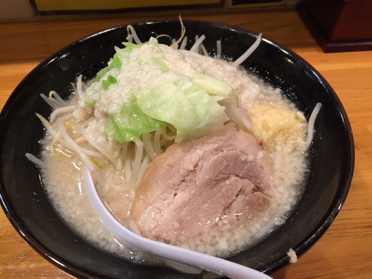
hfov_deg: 61.7
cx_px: 186
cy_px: 140
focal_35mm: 29
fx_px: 312
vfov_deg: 48.2
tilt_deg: -49.7
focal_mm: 4.15
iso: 125
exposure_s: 1/33
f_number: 2.2
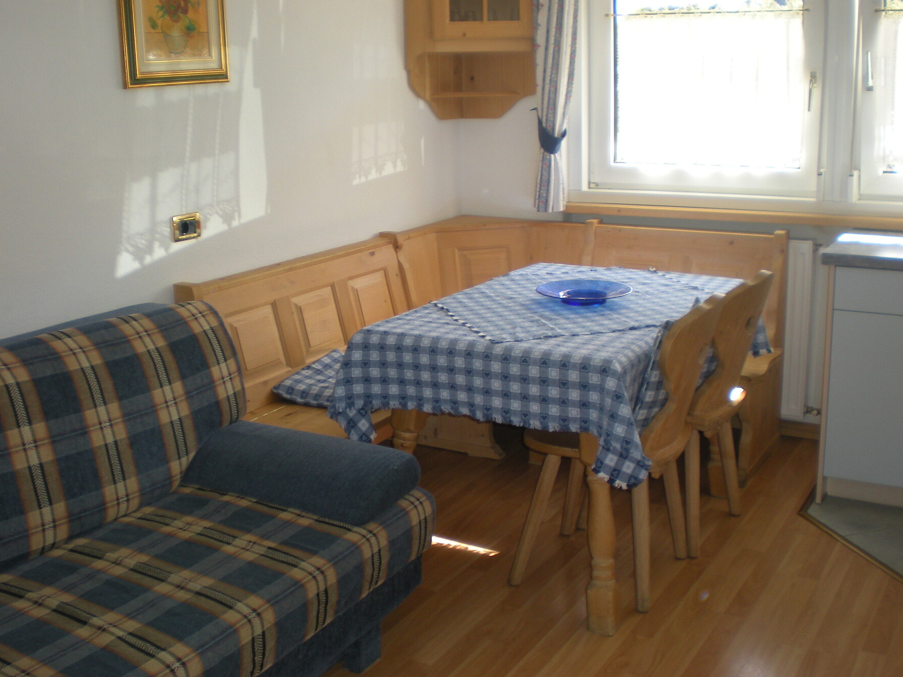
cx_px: 421
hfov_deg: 45.7
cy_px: 319
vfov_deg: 35.1
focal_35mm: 41
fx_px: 1070
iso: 83
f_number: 3.1
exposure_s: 1/49.5
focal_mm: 6.3
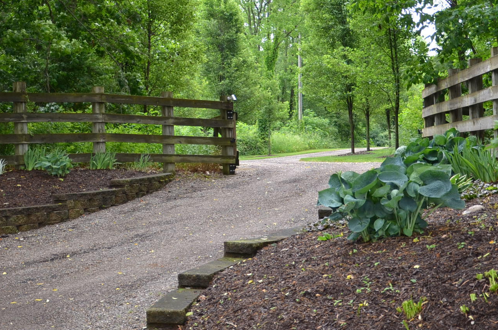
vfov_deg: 18.1
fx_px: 1036
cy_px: 130
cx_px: 189
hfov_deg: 27.0
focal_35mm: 75
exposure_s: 1/160
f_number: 4
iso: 200
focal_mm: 26
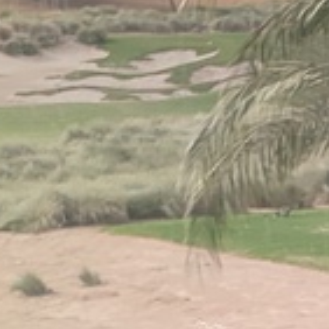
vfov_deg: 8.2
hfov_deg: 7.3
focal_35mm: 200
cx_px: 1122
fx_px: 2151
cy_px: 707
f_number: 1.9
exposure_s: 1/561
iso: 50
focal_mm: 6.04
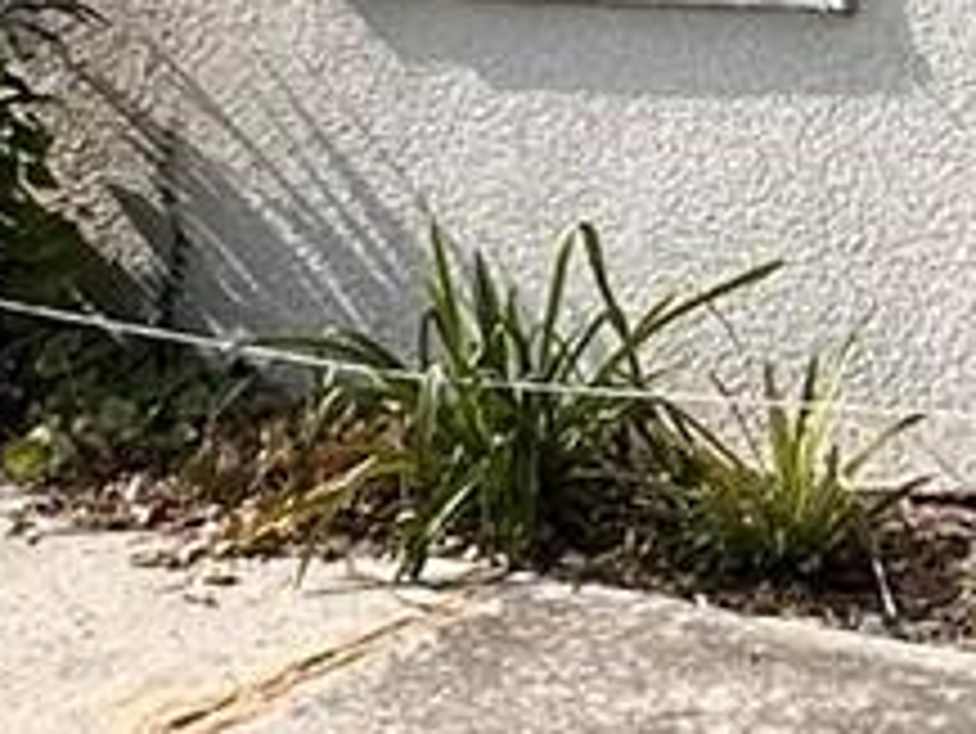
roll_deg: +0.9
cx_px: 1228
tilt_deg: +2.5
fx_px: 2906
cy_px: -306
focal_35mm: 103
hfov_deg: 18.0
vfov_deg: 13.7
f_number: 2.2
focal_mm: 2.22
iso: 50
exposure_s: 1/955
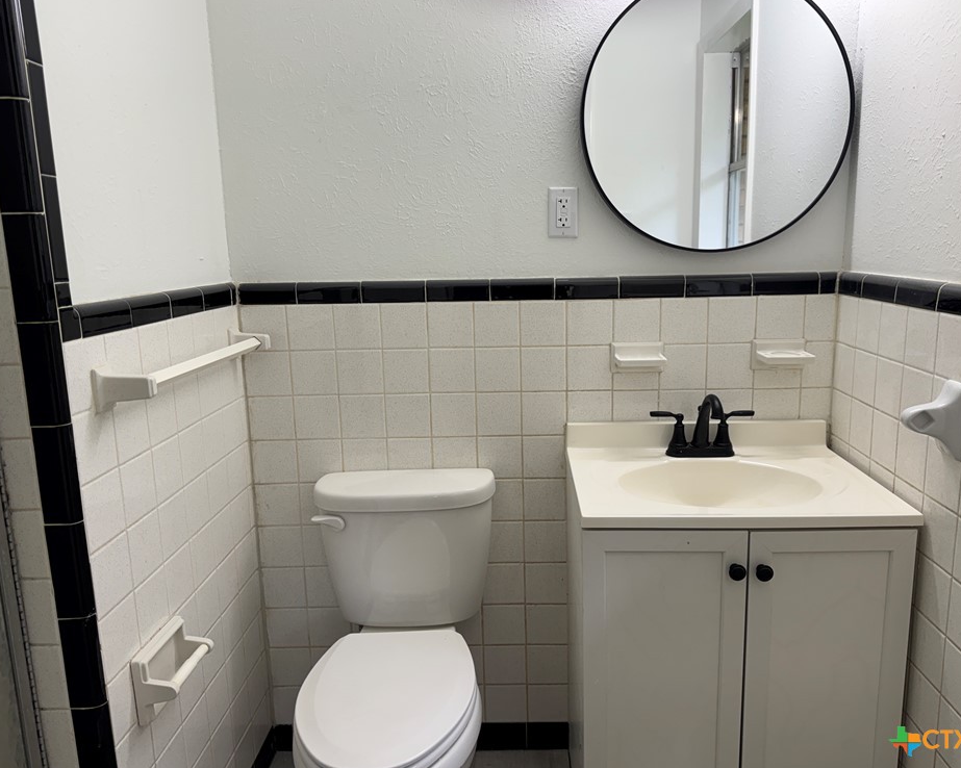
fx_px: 739
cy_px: 378
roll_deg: +1.5
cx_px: 508
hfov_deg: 66.0
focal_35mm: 26
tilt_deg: -11.8
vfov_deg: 54.9
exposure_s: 1/120
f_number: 1.78
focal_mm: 6.76
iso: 64
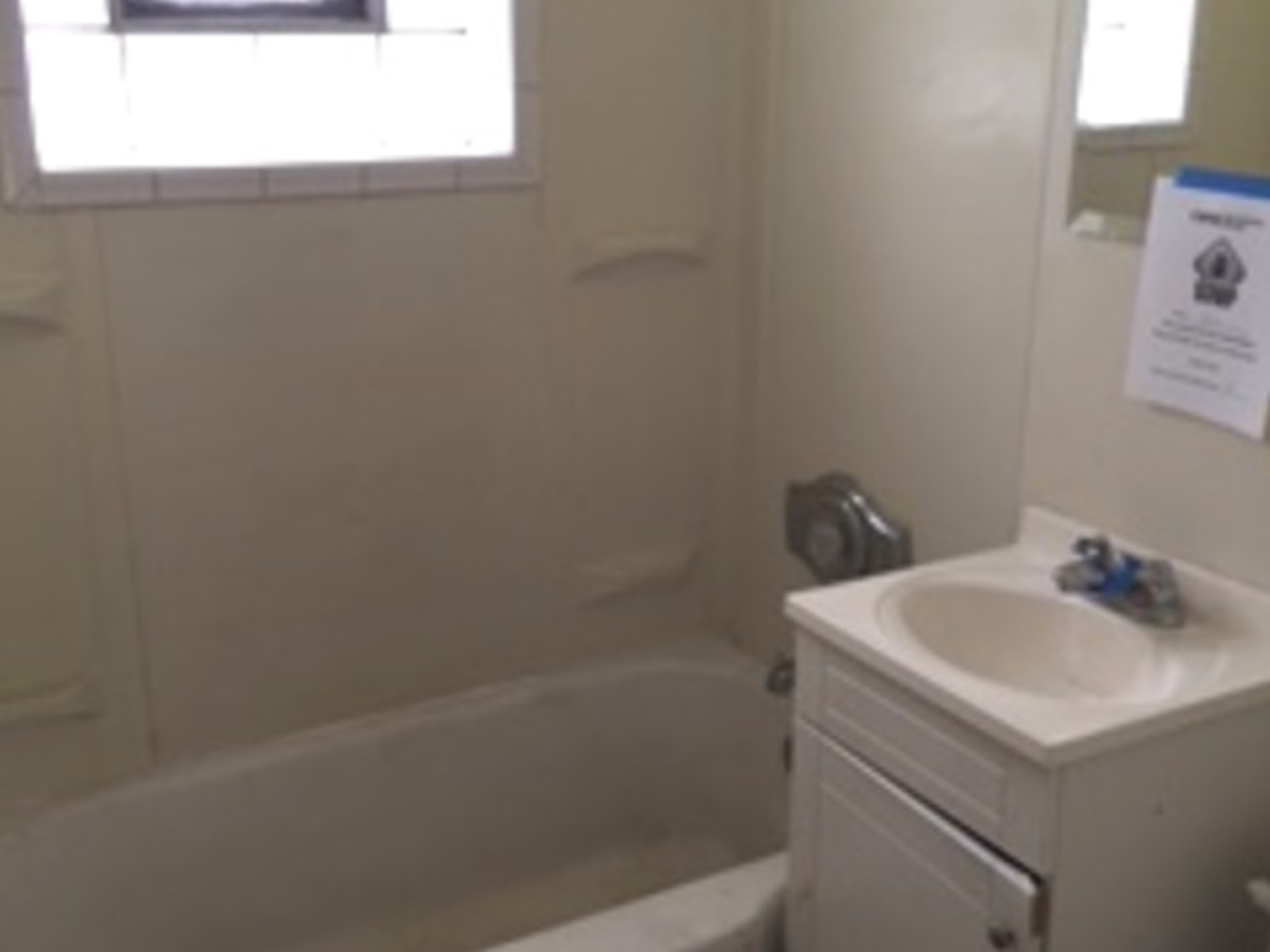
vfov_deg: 48.2
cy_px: 476
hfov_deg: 61.7
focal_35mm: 29
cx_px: 635
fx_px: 1064
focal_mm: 4.15
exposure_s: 1/40
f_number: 2.2
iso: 32
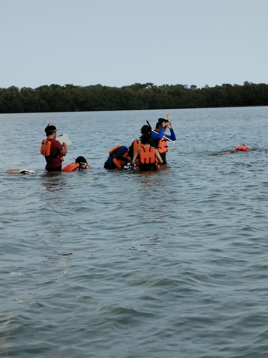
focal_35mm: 118
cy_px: 174
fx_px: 1218
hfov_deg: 12.6
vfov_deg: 16.7
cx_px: 132
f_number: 1.8
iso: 100
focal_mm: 4.75
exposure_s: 1/1910
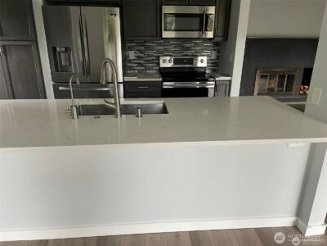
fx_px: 246
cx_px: 164
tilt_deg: -16.0
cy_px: 123
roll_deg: -0.3
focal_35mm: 26
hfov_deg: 67.3
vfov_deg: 53.1
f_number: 1.6
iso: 125
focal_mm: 4.2
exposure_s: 1/80
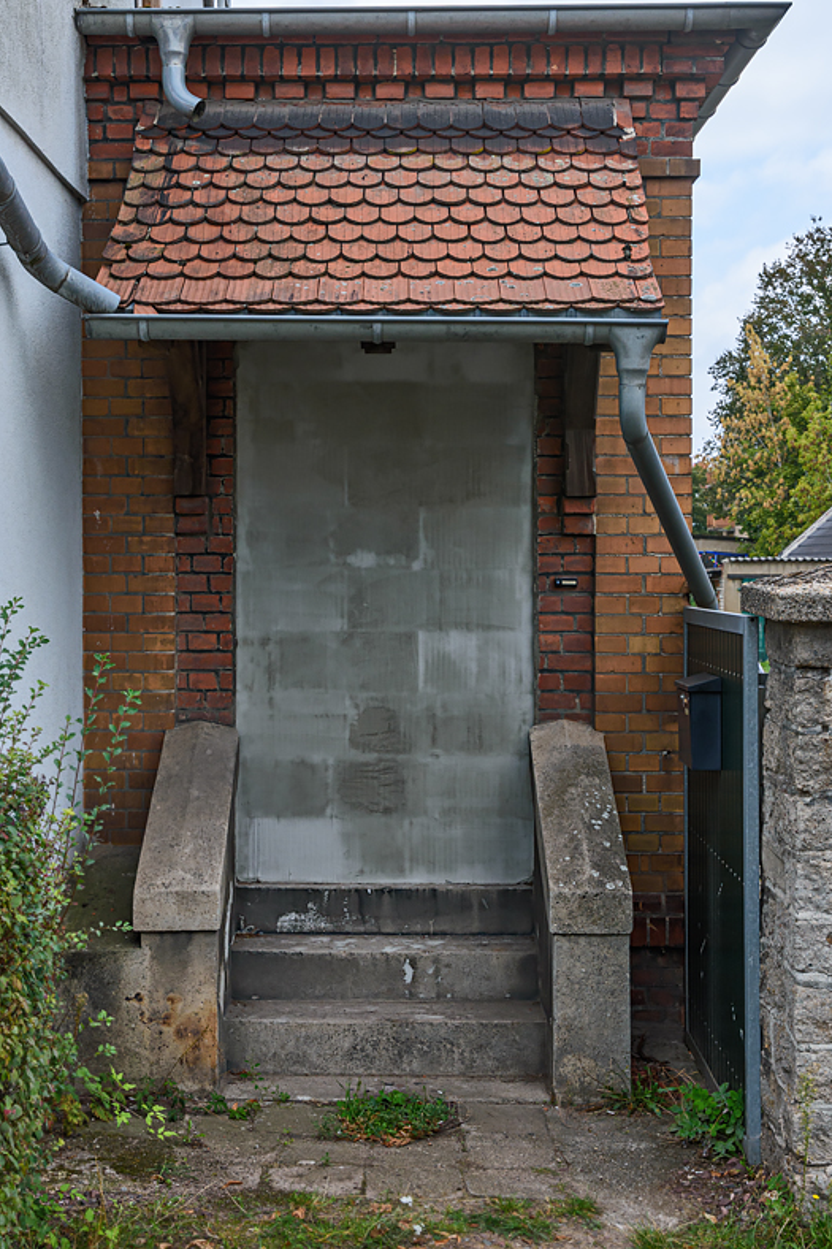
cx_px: 371
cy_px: 618
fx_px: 1665
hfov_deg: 28.0
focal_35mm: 48
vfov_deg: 41.1
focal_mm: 28
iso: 200
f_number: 7.1
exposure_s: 1/400
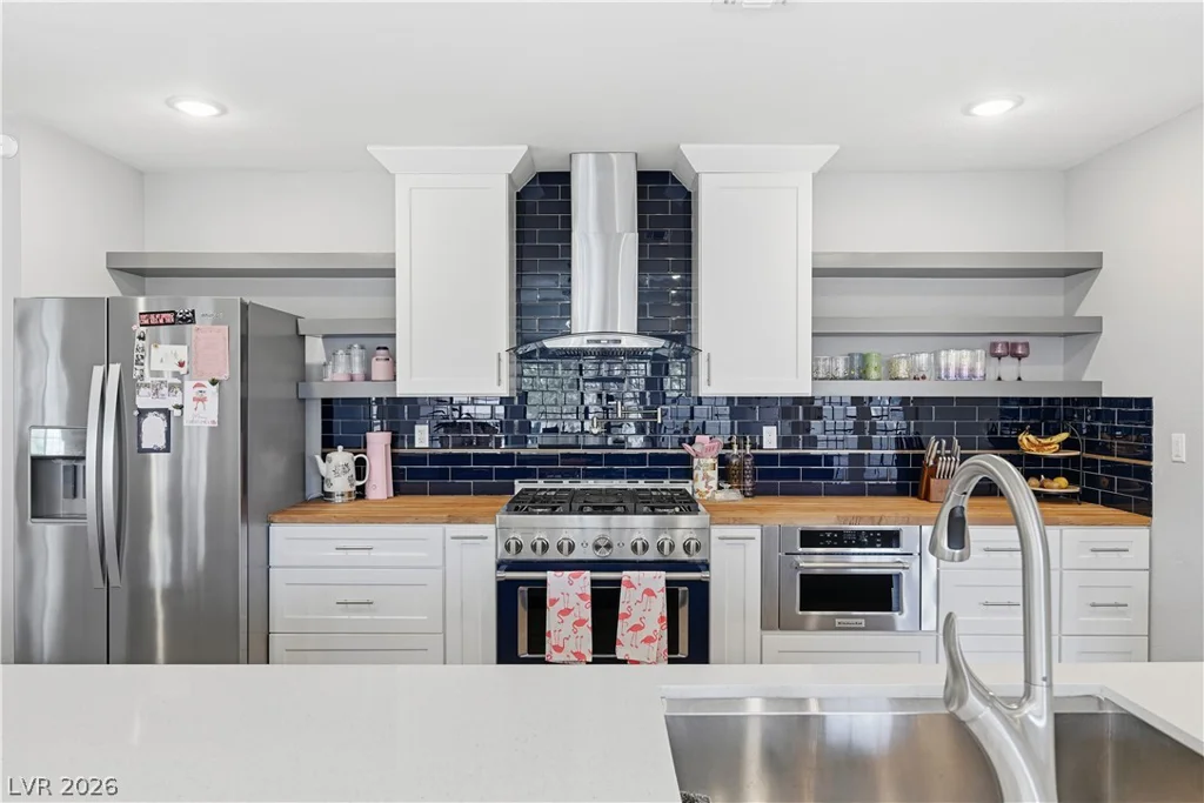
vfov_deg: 57.2
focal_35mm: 22
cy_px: 402
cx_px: 602
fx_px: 736
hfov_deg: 78.6
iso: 500
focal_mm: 22
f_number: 9
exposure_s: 1/80
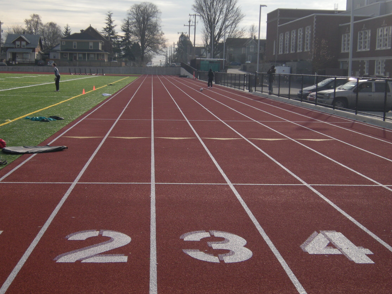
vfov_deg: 28.0
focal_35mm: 52
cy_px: 145
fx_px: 589
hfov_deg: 36.7
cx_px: 166
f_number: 7
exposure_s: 1/180
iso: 64
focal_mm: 7.5
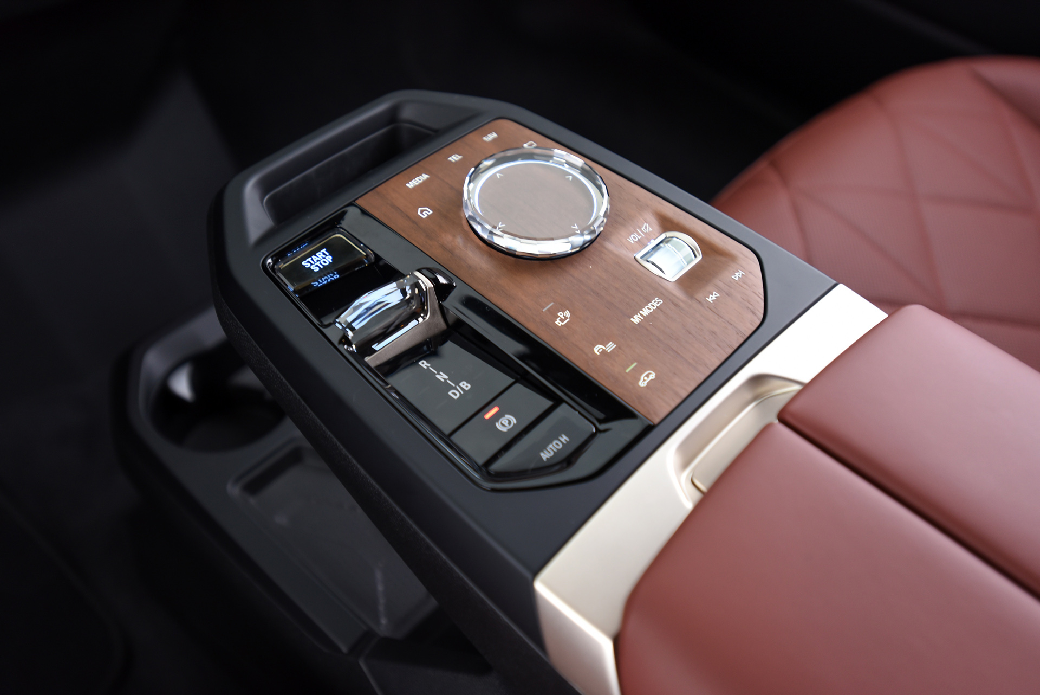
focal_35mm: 35
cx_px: 520
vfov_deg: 37.9
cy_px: 348
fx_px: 1012
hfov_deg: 54.4
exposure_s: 1/125
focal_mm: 35
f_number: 4
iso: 1250
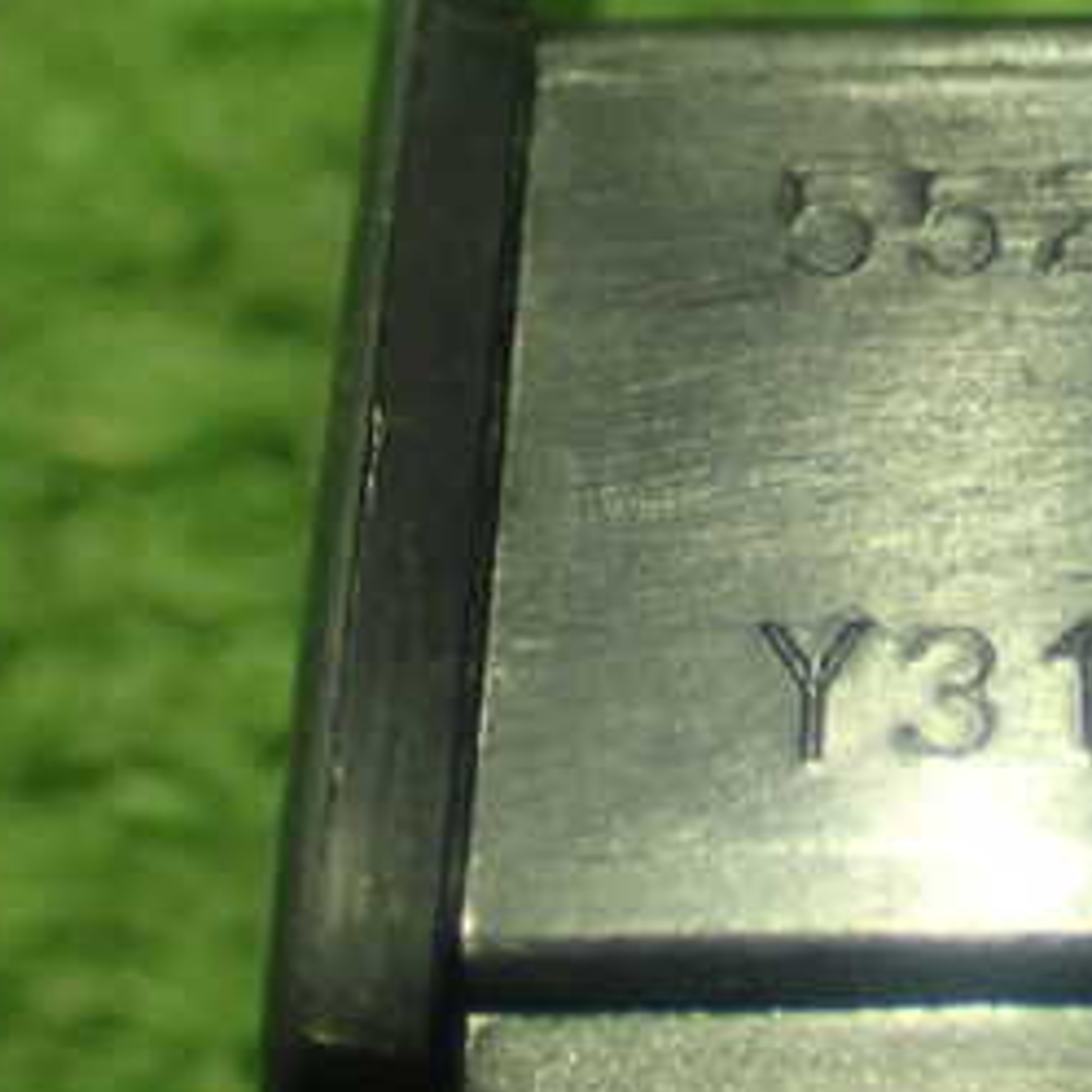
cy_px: 316
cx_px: 1044
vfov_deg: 17.3
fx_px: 3569
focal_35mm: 100
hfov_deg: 17.1
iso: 800
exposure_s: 1/13
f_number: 3.1
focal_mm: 8.4
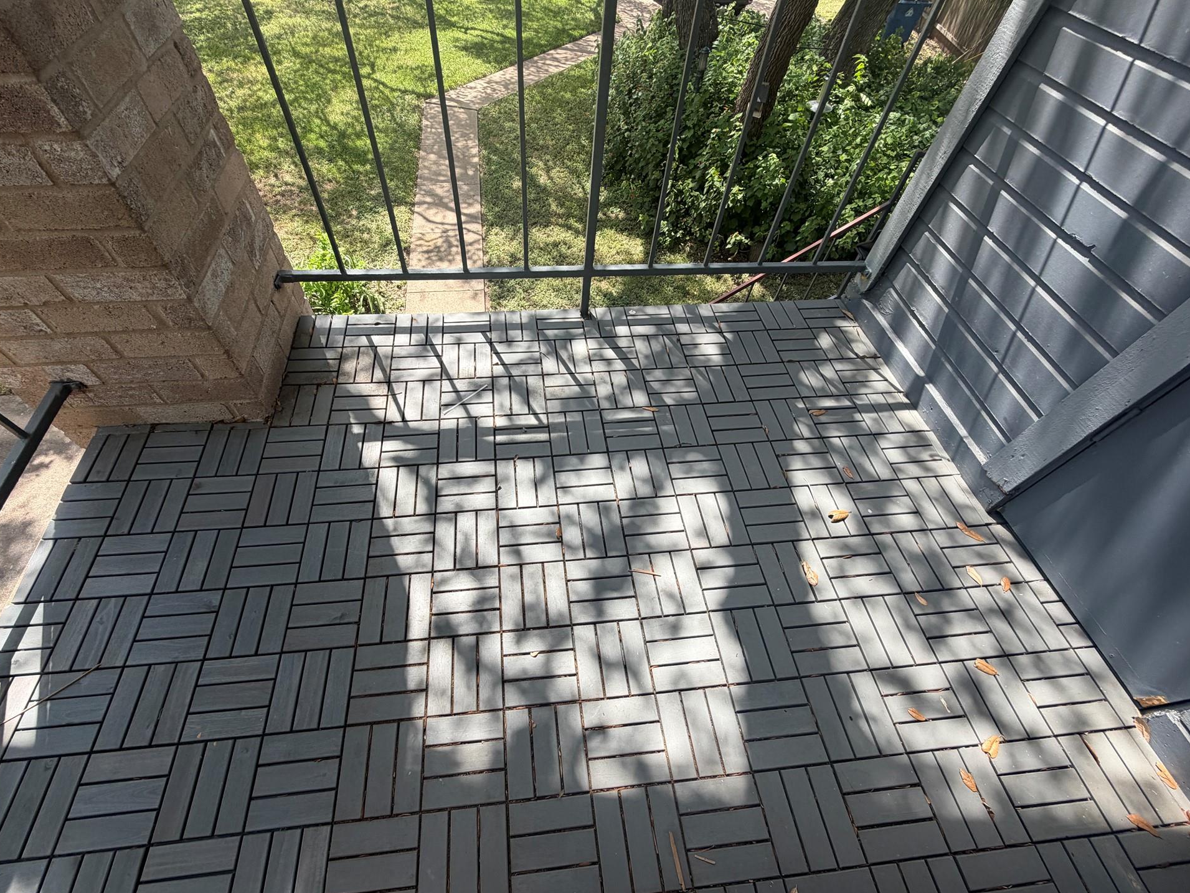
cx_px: 559
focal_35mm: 15
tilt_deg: -55.9
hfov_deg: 98.0
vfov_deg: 81.7
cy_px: 458
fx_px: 516
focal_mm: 2.22
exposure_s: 1/502
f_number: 2.2
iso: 64
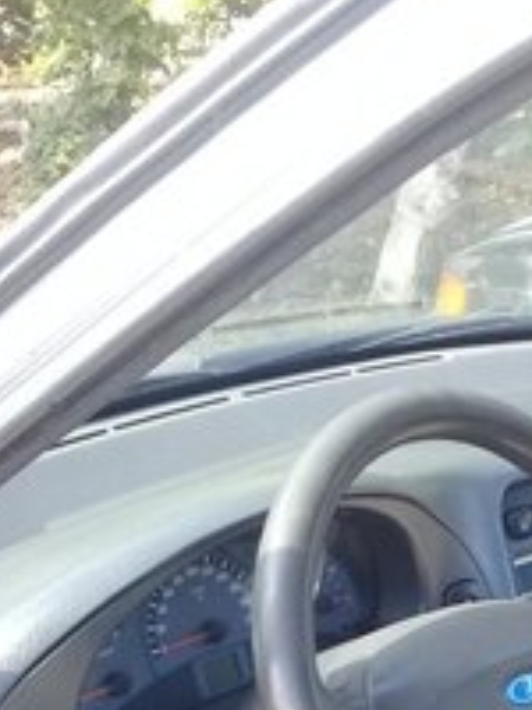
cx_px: 500
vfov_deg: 23.4
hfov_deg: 18.7
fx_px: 1578
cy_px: 831
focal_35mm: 77
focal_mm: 3.3
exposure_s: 1/100
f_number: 2.2
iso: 80
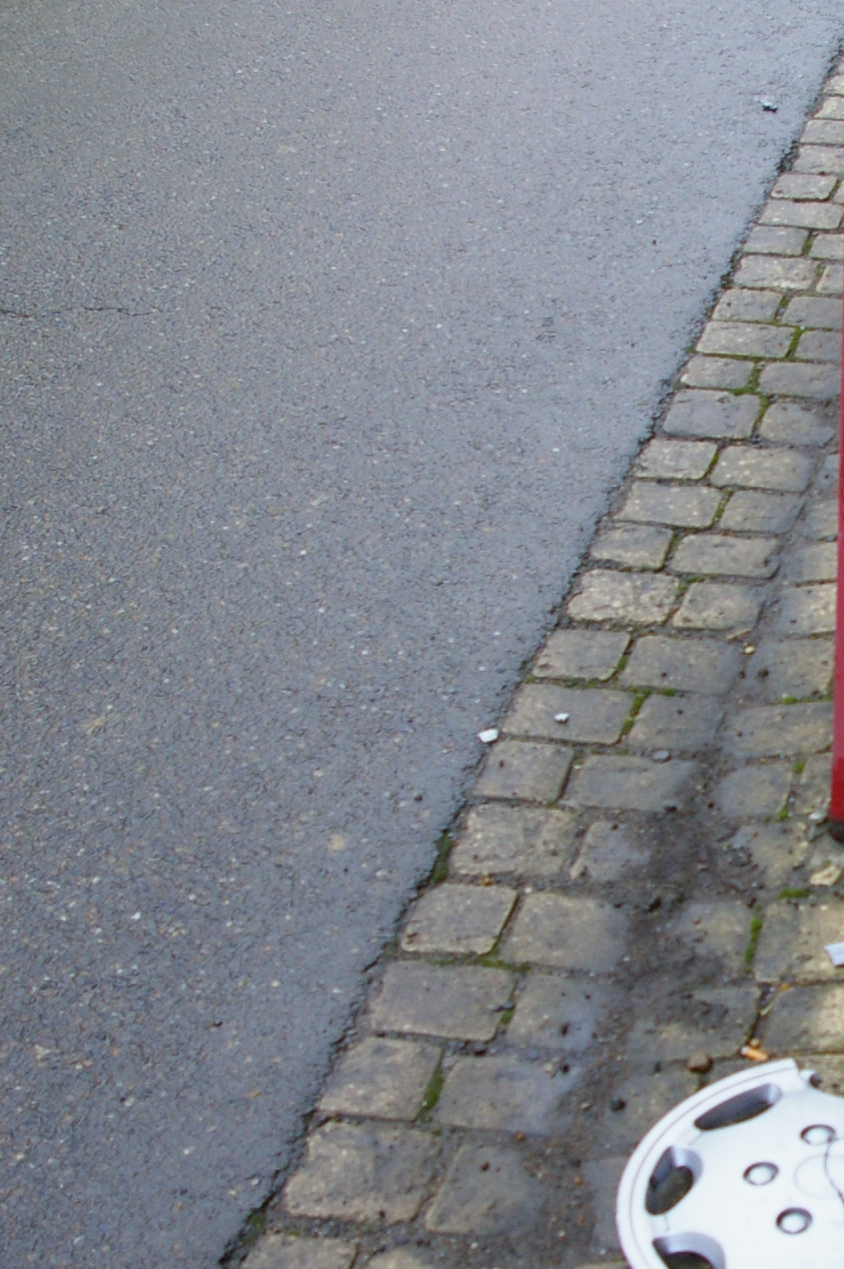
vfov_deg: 28.3
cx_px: 853
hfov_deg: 18.6
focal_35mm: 71
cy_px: 852
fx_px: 2501
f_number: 5.6
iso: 400
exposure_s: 1/90
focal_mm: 20
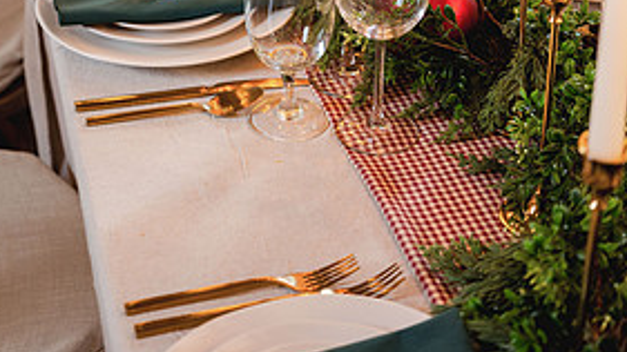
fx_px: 1396
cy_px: -65
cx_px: 301
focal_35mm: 84
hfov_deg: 25.3
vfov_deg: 14.0
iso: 400
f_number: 3.5
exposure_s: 1/40
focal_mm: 50
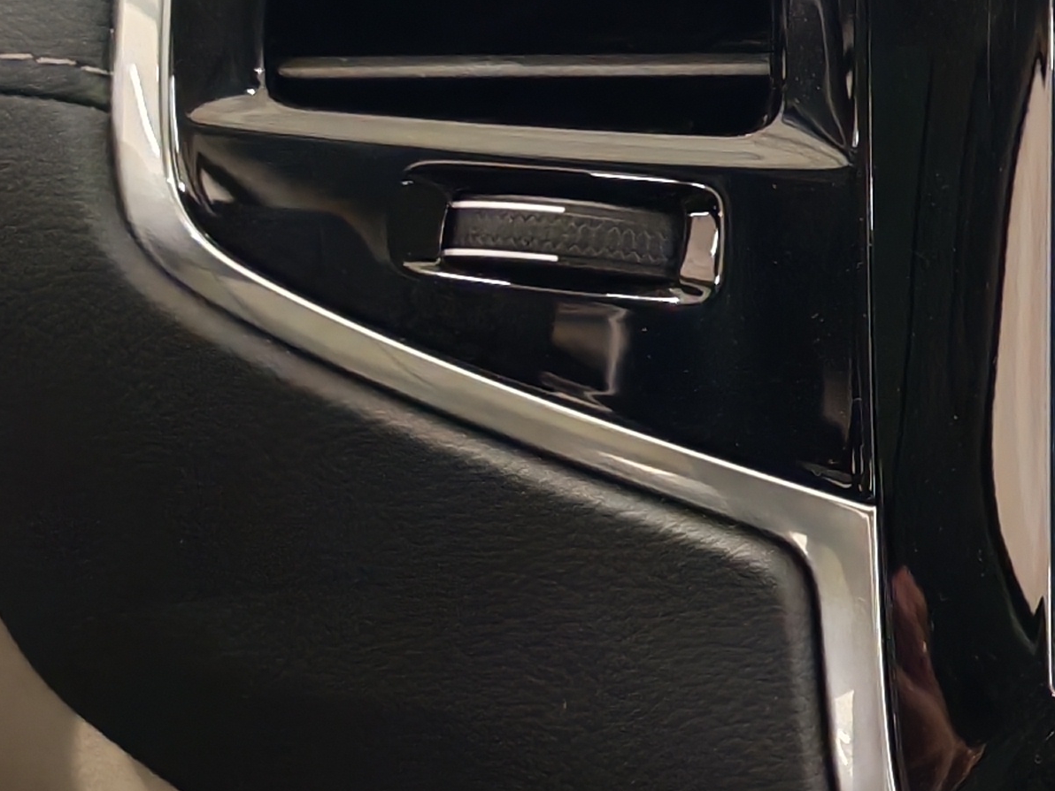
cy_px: 306
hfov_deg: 16.2
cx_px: 1641
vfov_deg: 13.5
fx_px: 3352
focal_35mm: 110
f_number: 1.9
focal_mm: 6.12
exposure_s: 1/50
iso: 2150
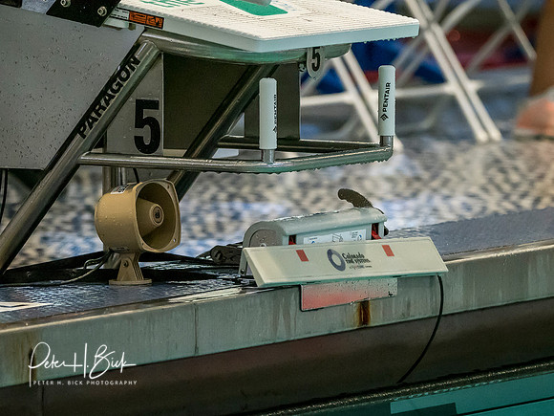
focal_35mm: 550
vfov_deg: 2.7
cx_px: 380
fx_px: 8796
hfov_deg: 3.6
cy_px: 285
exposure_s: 1/1000
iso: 4000
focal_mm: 200
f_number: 2.8
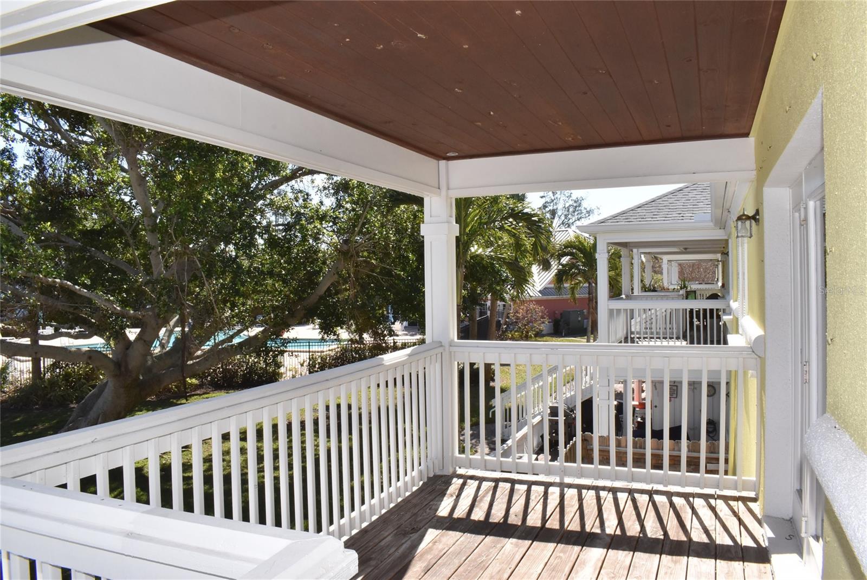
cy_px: 290
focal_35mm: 27
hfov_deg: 67.3
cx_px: 434
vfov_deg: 48.0
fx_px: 651
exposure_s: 1/200
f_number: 22
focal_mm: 18
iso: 800
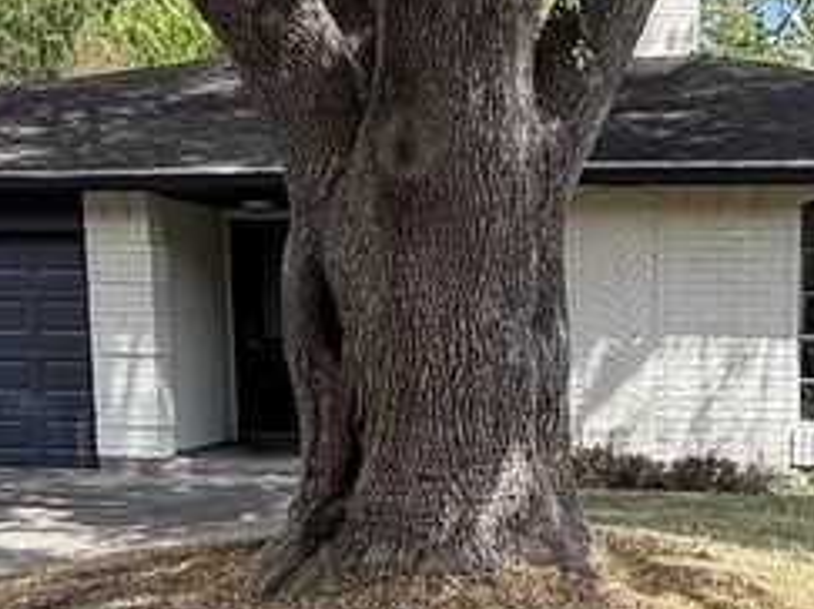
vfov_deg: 24.1
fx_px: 1387
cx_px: 663
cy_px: 549
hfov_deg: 31.8
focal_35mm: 59
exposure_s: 1/502
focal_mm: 2.22
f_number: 2.2
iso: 50
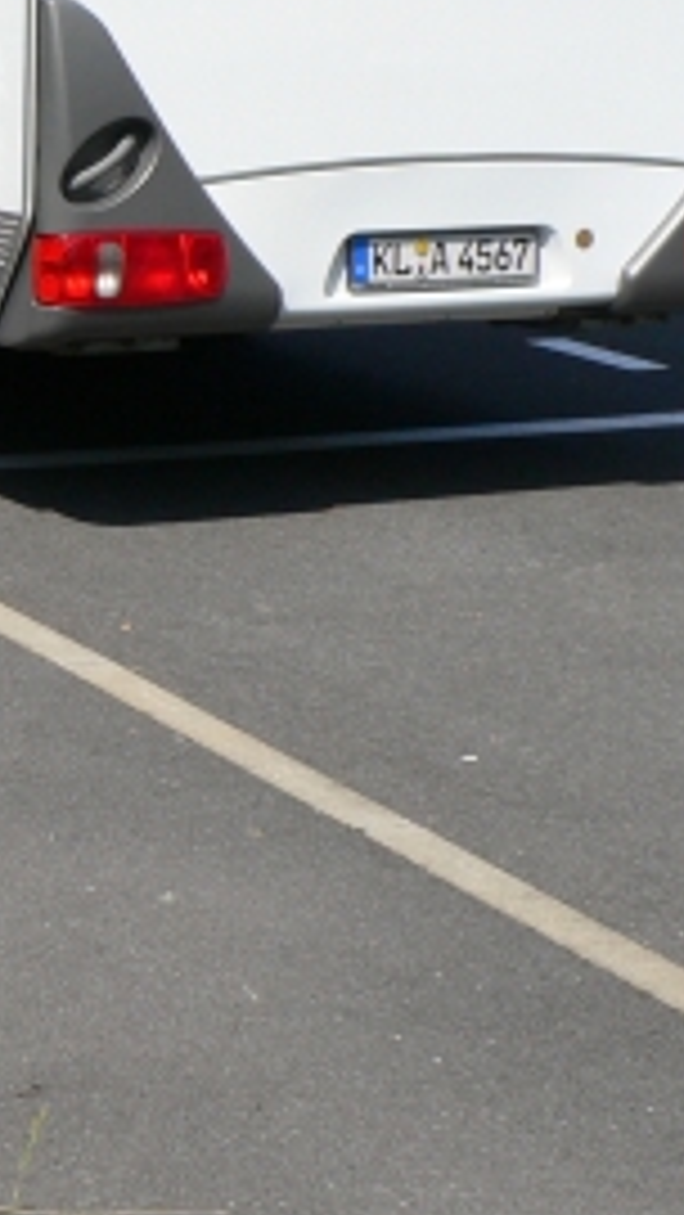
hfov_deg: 11.6
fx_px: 3093
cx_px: -580
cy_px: 227
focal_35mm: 96
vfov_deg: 21.9
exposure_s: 1/400
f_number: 4.9
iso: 80
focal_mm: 6.3
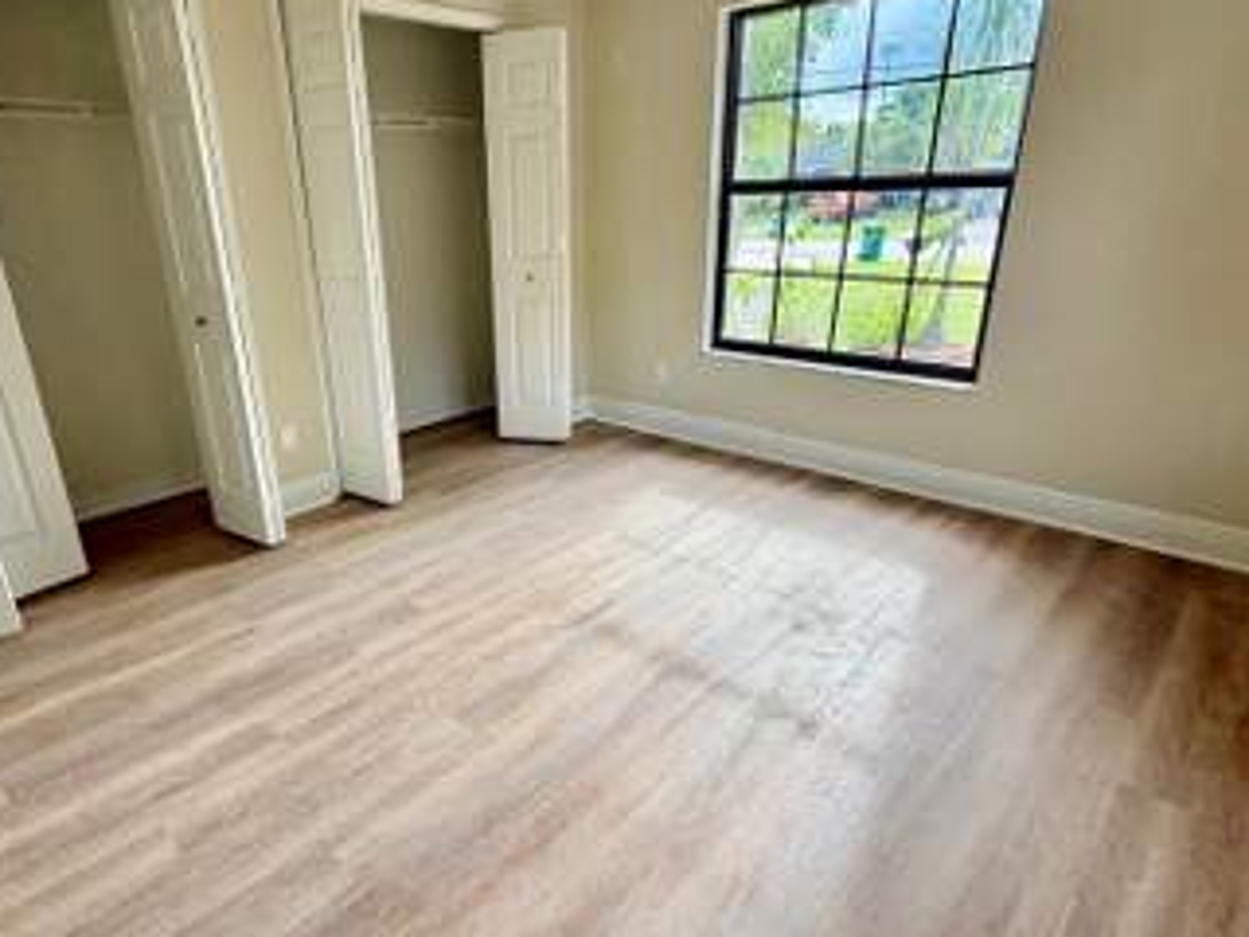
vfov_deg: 63.4
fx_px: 758
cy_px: 484
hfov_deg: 78.5
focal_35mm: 21
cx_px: 535
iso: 64
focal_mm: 2.22
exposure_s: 1/121
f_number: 2.2
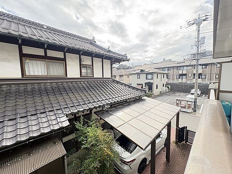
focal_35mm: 14
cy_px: 87
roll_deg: -0.7
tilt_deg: -6.5
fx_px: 94
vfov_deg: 85.7
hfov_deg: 102.1
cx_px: 116
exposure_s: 1/177
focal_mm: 2.22
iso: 64
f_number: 2.2
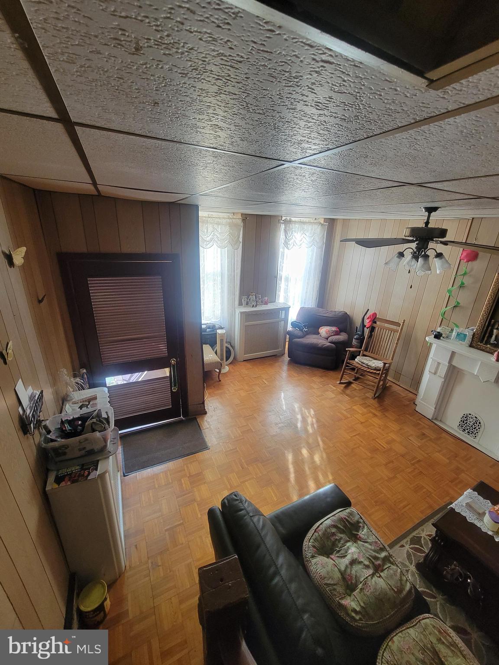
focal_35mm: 13
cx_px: 250
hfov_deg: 89.9
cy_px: 332
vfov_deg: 106.2
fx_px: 250
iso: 200
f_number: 2.2
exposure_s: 1/60
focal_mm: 2.2
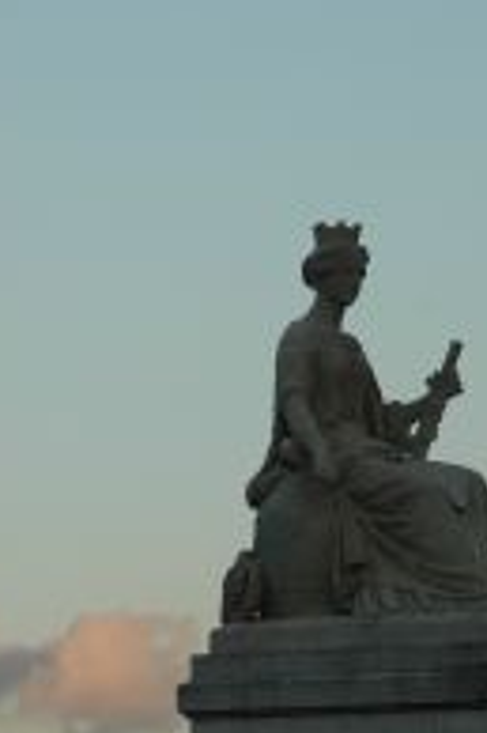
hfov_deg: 5.3
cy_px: 442
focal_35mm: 260
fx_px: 5285
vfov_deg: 7.9
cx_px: 379
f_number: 8
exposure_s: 1/100
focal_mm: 70
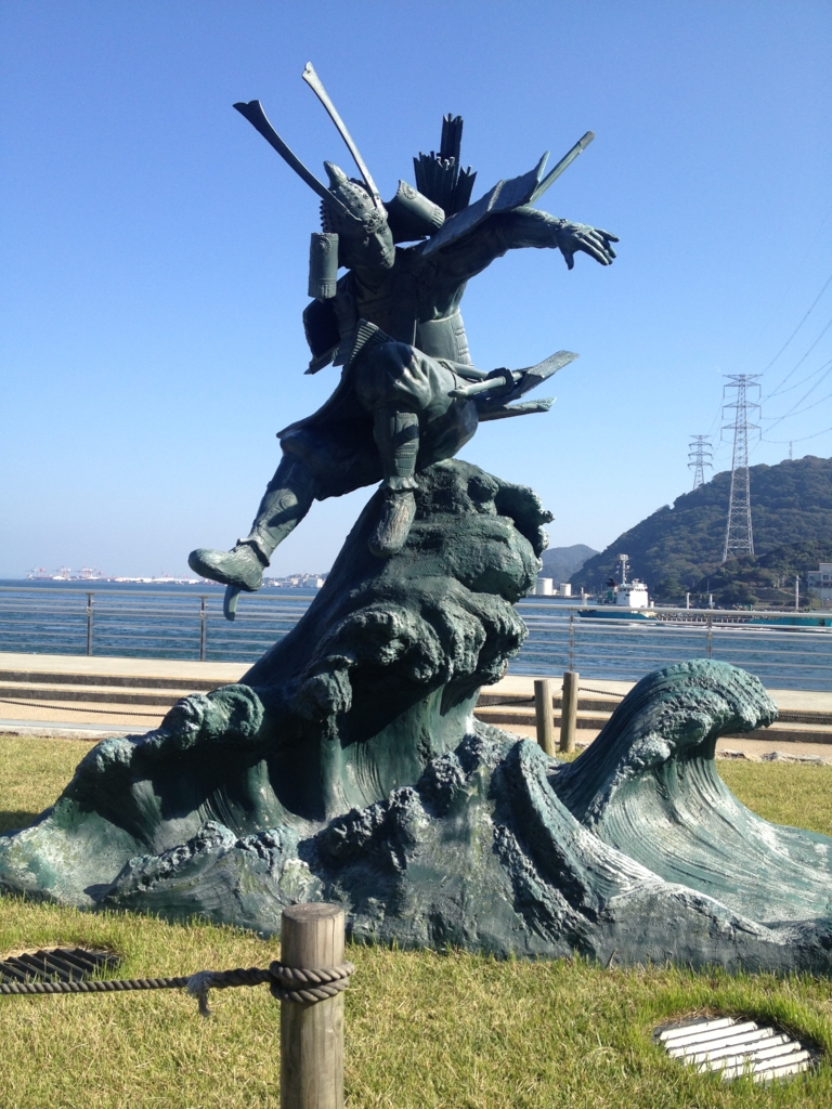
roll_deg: -1.9
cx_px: 416
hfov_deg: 40.7
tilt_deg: +0.0
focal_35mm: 35
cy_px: 554
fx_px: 1122
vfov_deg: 52.6
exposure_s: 1/1126
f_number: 2.4
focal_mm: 4.28
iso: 50
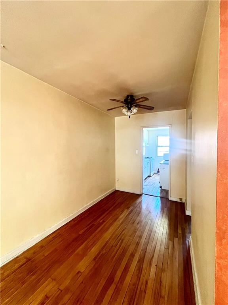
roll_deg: +0.6
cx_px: 114
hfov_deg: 89.9
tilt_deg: -0.4
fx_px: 114
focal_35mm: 13
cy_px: 152
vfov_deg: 106.2
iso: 400
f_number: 1.8
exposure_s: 1/60
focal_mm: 1.57
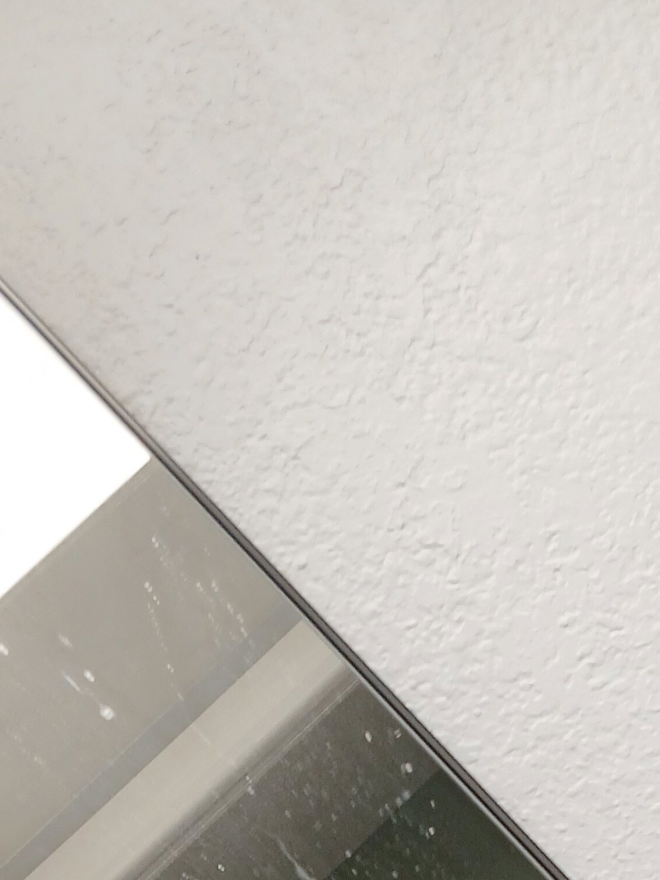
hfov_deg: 20.9
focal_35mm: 70
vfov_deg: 25.2
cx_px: 452
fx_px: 1779
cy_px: 1033
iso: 160
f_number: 1.8
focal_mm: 3.98
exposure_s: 1/60
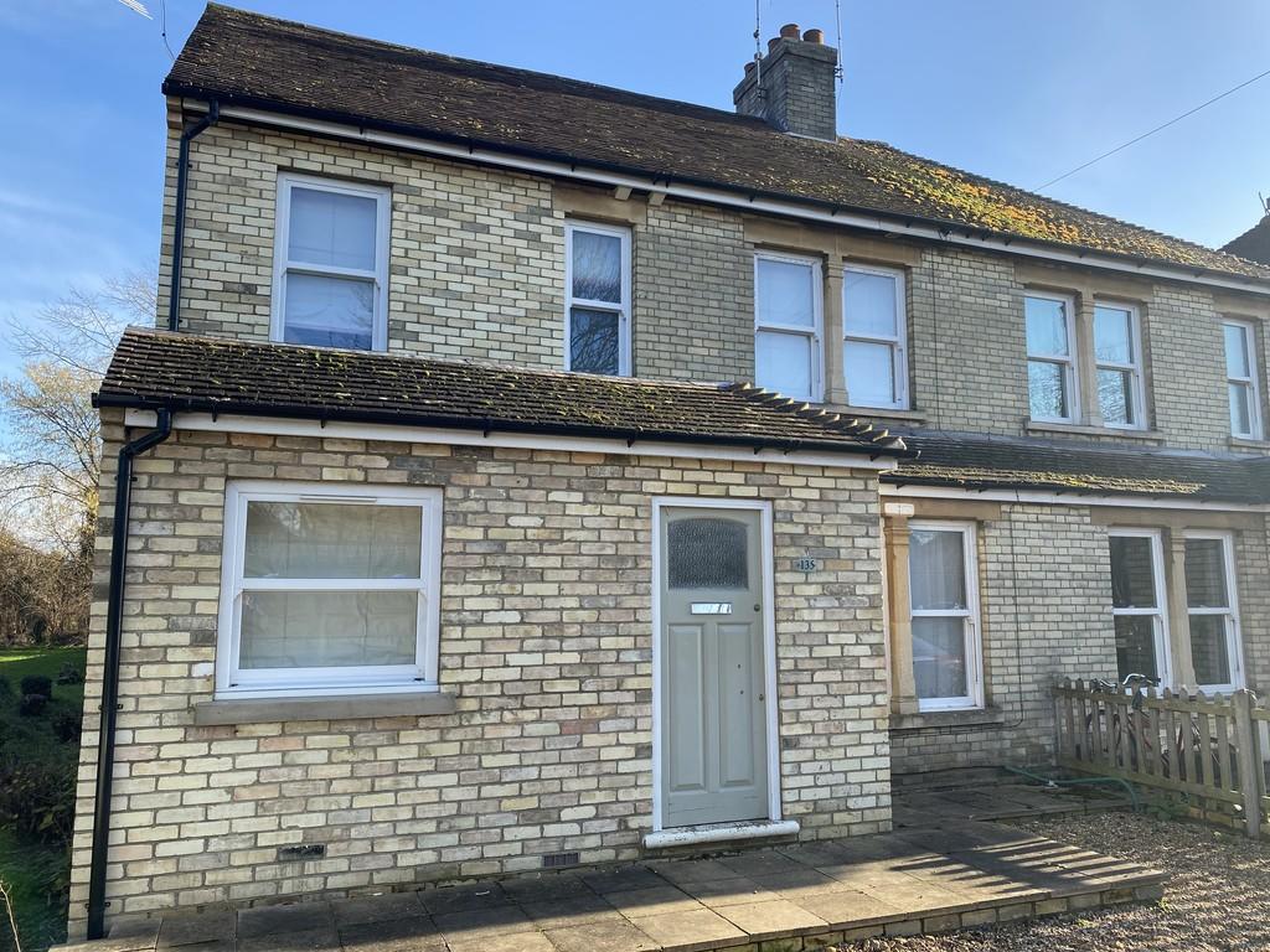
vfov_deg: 53.1
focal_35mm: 26
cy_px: 476
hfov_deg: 67.3
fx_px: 954
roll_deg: -0.3
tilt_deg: +6.1
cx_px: 635
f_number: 1.8
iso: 32
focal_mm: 4.25
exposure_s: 1/738
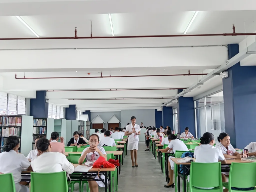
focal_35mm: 33
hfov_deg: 55.4
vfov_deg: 42.9
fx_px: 244
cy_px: 96
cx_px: 128
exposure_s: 1/30
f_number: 1.8
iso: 155
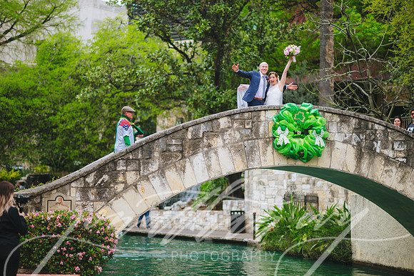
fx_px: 977
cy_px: 138
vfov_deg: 16.1
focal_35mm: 85
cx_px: 207
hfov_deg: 23.9
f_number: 1.6
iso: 400
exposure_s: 1/2500
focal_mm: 85
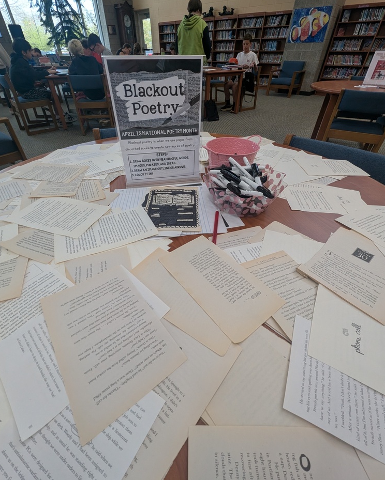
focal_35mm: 14
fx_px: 199
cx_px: 186
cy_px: 233
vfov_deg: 100.6
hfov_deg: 88.0
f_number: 2.2
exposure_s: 1/120
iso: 62
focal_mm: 1.95
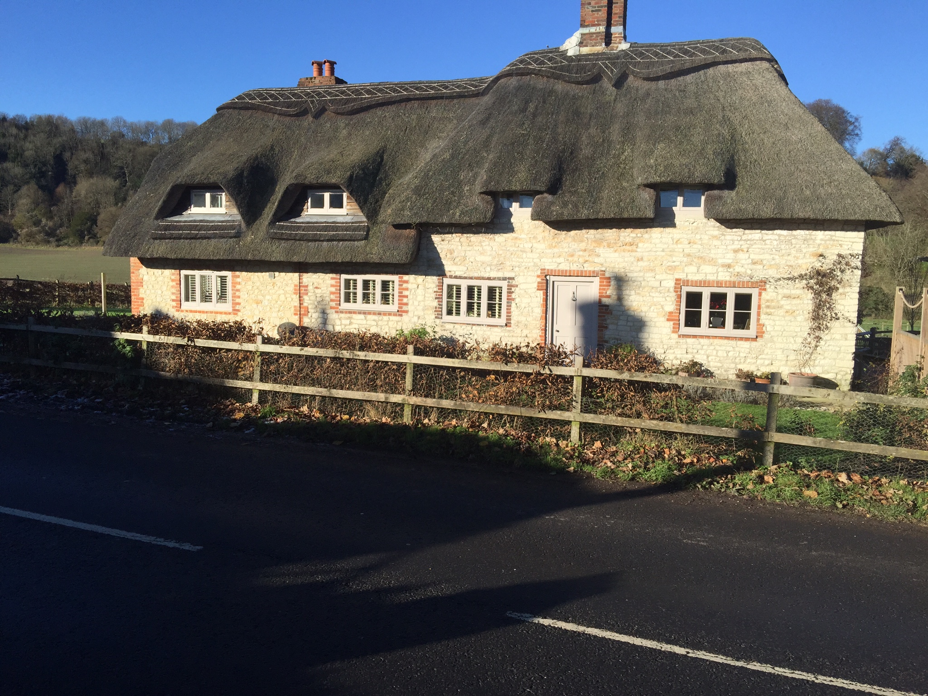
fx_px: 777
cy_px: 348
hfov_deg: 61.7
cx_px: 464
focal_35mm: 29
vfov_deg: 48.2
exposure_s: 1/1647
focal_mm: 4.15
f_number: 2.2
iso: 32
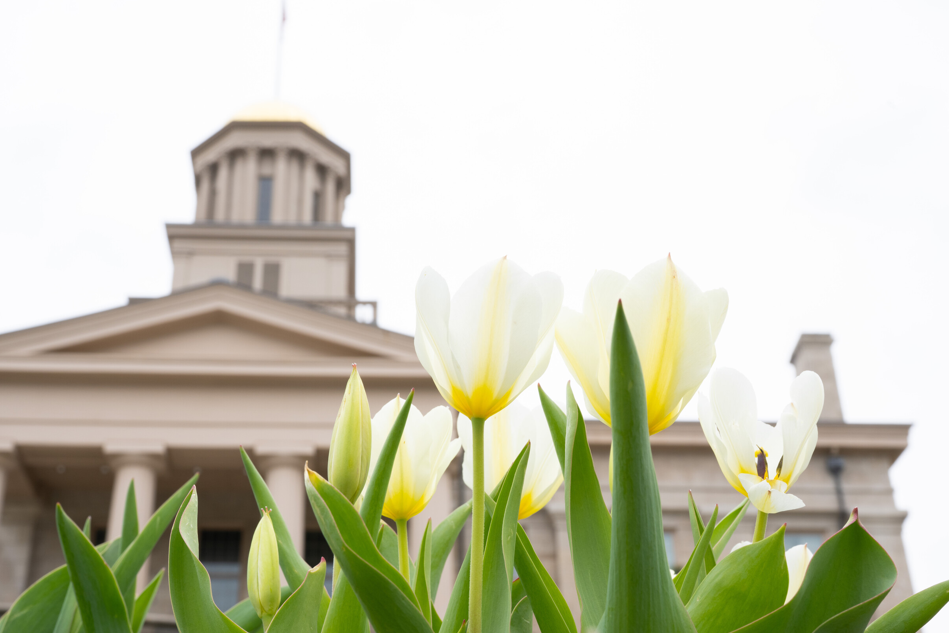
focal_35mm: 51
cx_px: 447
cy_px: 352
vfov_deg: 26.5
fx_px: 1344
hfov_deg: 38.9
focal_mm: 44
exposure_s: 1/100
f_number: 13
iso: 200
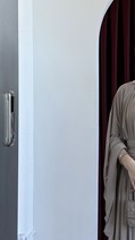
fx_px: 325
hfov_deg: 21.8
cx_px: 160
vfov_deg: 40.0
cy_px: 162
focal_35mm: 51
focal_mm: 6.76
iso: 100
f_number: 1.78
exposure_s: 1/121
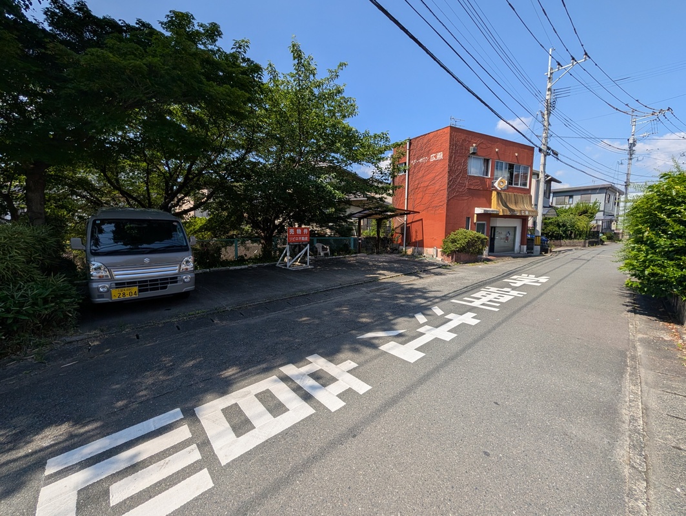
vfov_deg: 94.6
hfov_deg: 110.5
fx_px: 238
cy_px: 258
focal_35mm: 12
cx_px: 343
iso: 66
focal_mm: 2.02
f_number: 1.7
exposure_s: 1/3663
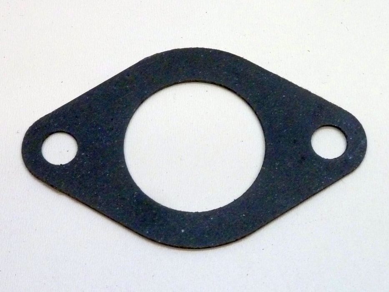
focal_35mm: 72
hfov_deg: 27.0
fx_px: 809
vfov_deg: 20.4
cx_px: 194
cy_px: 146
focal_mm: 11.9
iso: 400
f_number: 4.1
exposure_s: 1/30
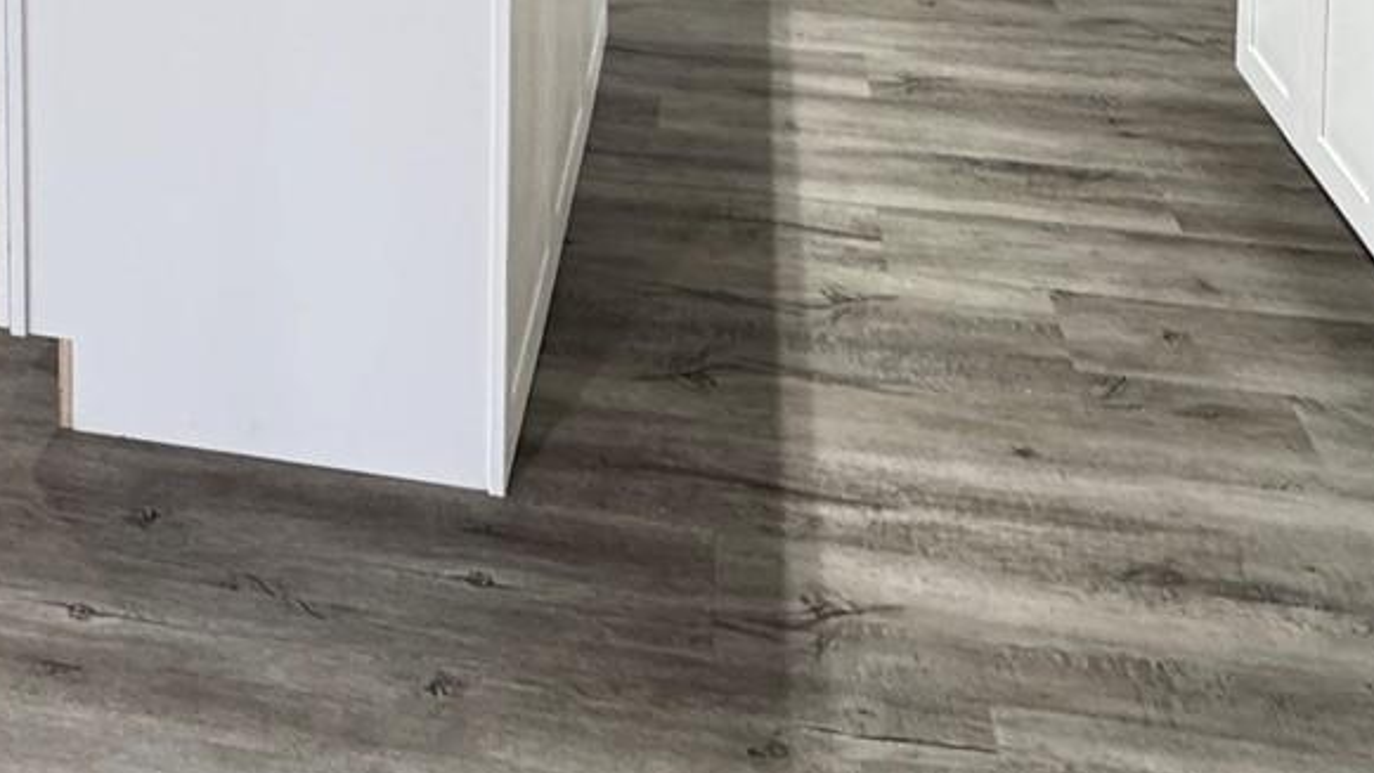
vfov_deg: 21.0
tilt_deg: -4.0
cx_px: 464
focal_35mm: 42
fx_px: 1530
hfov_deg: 47.6
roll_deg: -0.2
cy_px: -553
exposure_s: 1/60
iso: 400
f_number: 2.2
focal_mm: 2.22
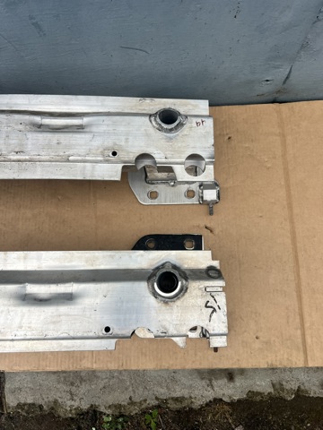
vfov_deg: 67.3
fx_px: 323
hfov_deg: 53.1
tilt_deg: -77.0
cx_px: 162
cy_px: 215
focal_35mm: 26
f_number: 1.5
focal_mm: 5.7
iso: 50
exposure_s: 1/374
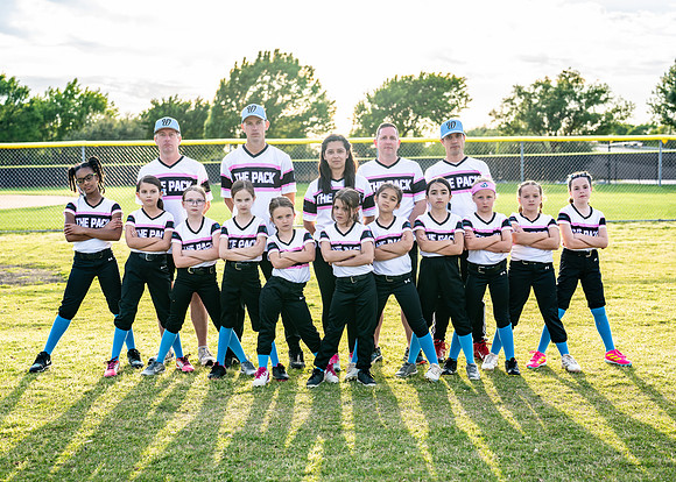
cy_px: 264
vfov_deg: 24.4
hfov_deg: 33.7
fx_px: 1114
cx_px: 320
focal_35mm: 58
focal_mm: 50
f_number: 2.8
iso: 100
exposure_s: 1/500
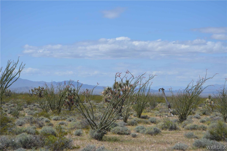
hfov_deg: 24.6
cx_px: 114
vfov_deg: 16.6
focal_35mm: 82
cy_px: 76
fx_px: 520
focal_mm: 55
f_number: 7.1
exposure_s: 1/2000
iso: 400
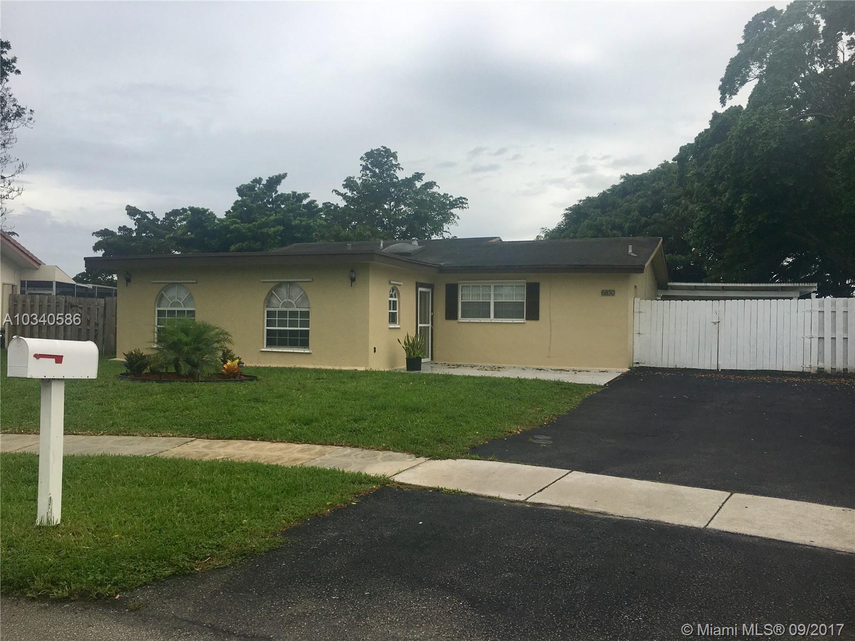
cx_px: 428
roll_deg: -1.4
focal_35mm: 29
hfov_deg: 61.7
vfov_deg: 48.2
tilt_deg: -0.7
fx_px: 716
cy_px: 320
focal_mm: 4.15
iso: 25
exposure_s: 1/1570
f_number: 2.2
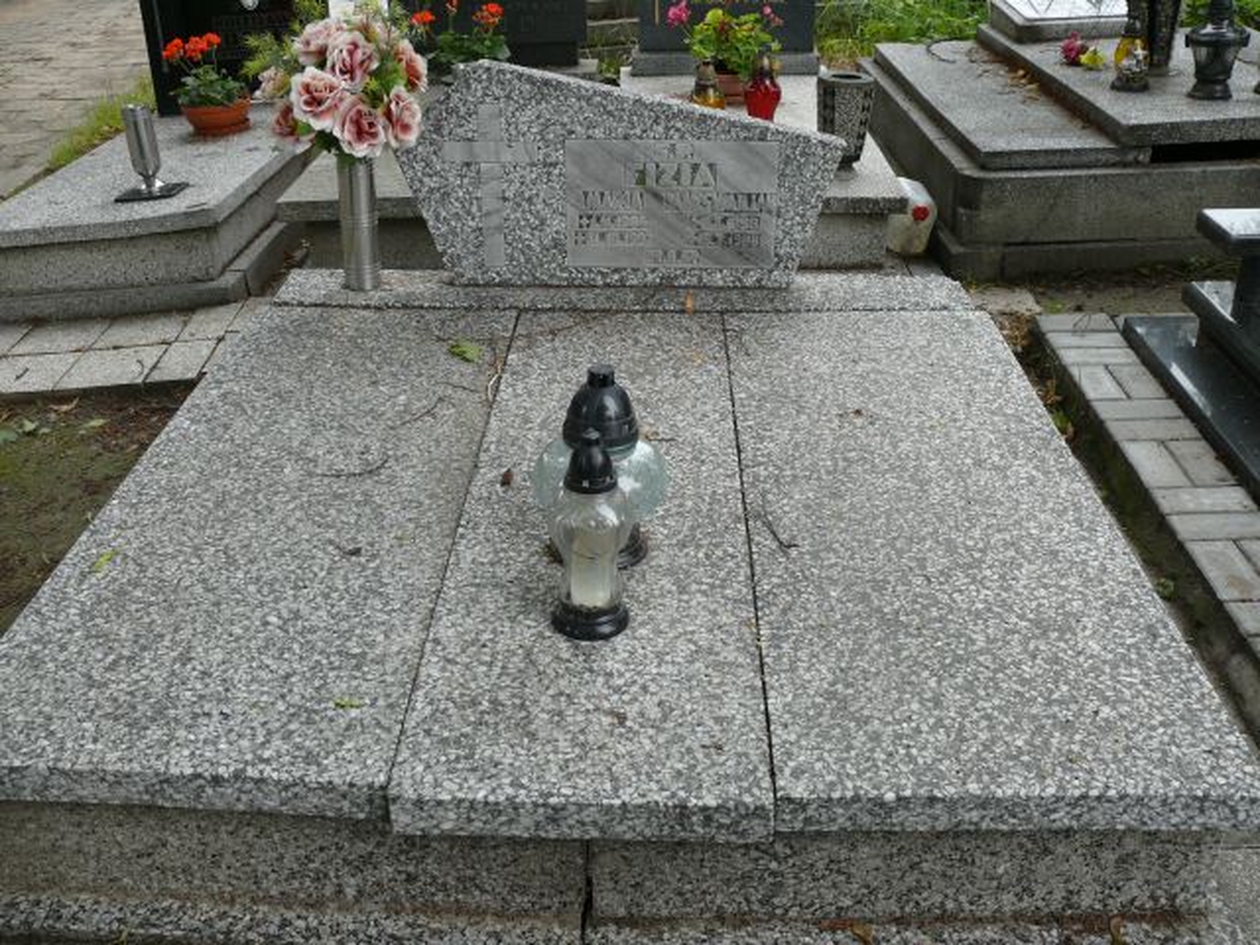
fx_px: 1274
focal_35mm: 35
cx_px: 630
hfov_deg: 52.6
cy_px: 472
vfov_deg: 40.7
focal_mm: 7.4
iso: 100
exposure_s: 1/125
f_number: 2.8
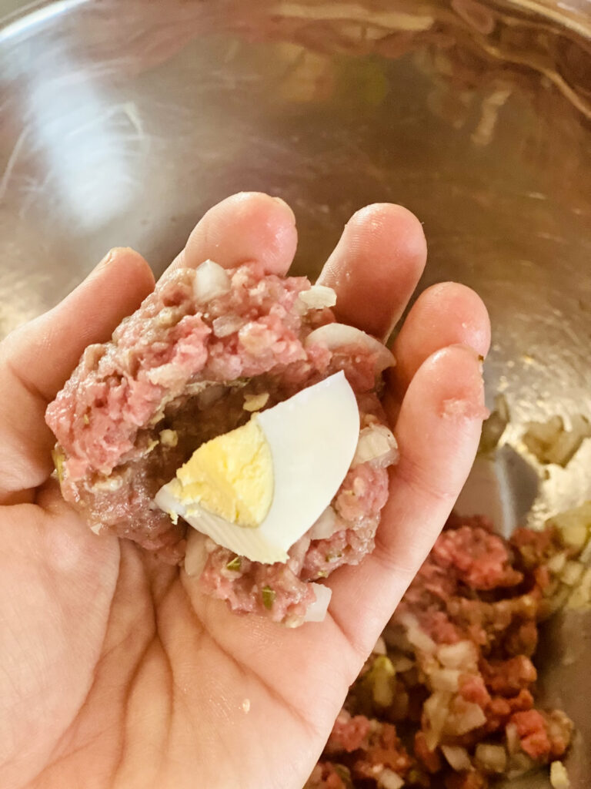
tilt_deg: -65.6
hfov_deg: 28.0
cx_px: 296
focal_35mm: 52
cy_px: 394
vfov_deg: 36.8
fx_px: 1184
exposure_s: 1/39
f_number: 2
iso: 400
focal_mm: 6
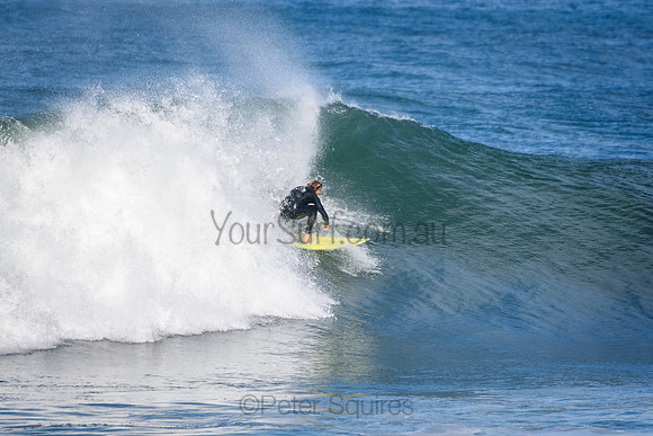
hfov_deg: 3.5
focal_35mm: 585
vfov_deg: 2.4
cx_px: 326
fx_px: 10613
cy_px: 218
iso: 320
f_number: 5.6
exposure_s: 1/2000
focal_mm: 390
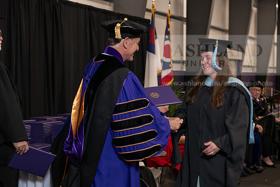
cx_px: 140
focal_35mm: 70
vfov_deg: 19.5
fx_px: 545
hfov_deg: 28.8
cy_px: 94
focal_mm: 70
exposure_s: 1/125
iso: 2000
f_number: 5
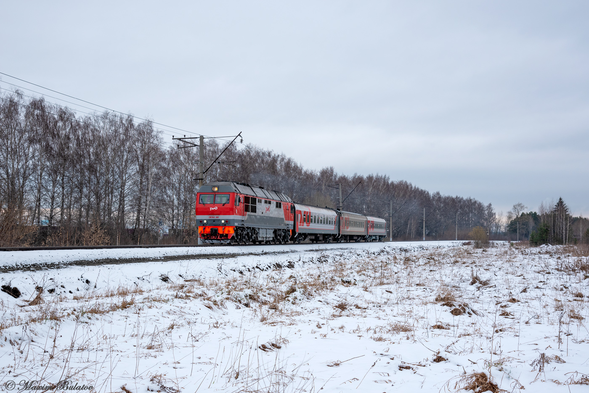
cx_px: 294
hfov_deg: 39.6
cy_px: 196
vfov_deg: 27.0
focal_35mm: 50
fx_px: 818
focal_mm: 50
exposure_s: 1/500
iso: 200
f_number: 7.1
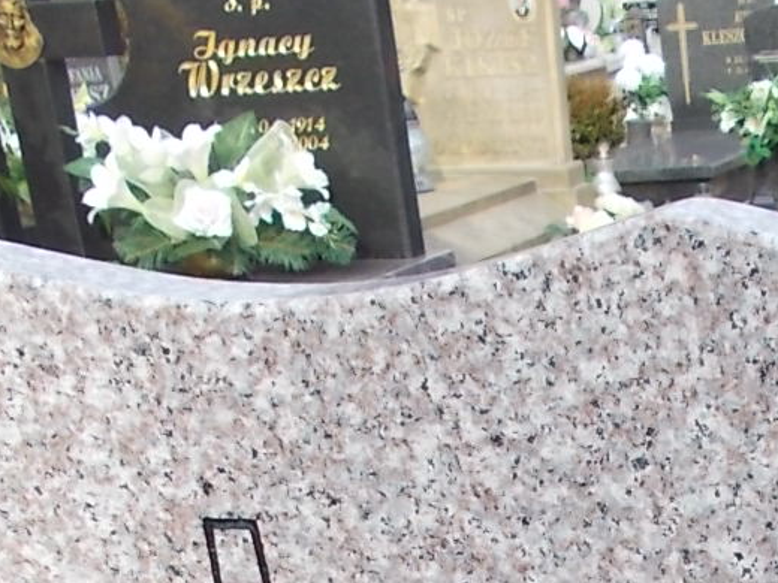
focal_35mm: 80
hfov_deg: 23.6
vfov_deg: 16.7
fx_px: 1798
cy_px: 882
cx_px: 733
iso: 80
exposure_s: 1/320
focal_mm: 4.6
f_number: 3.2
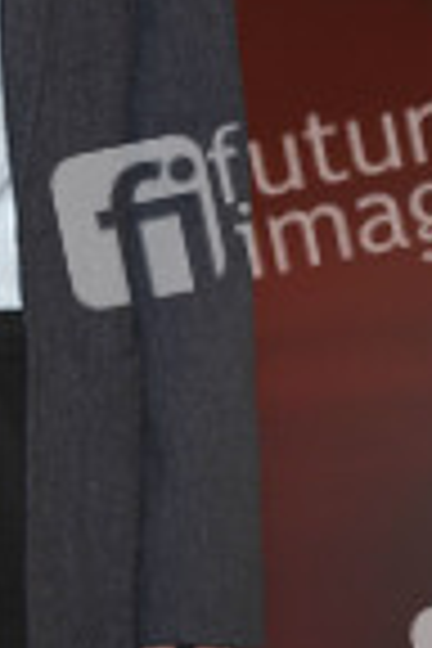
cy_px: -22
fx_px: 8999
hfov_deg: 2.7
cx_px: -126
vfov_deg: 4.1
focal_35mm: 500
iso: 1600
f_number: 5
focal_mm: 180
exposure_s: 1/160
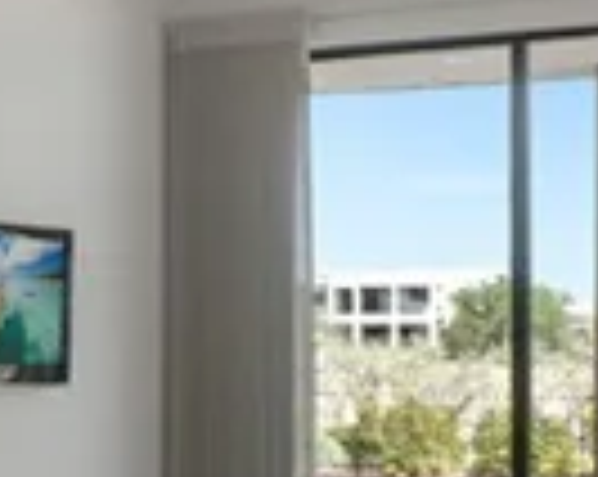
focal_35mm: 116
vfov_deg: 13.2
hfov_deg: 14.0
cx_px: -589
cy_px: 407
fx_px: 2050
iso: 500
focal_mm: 16
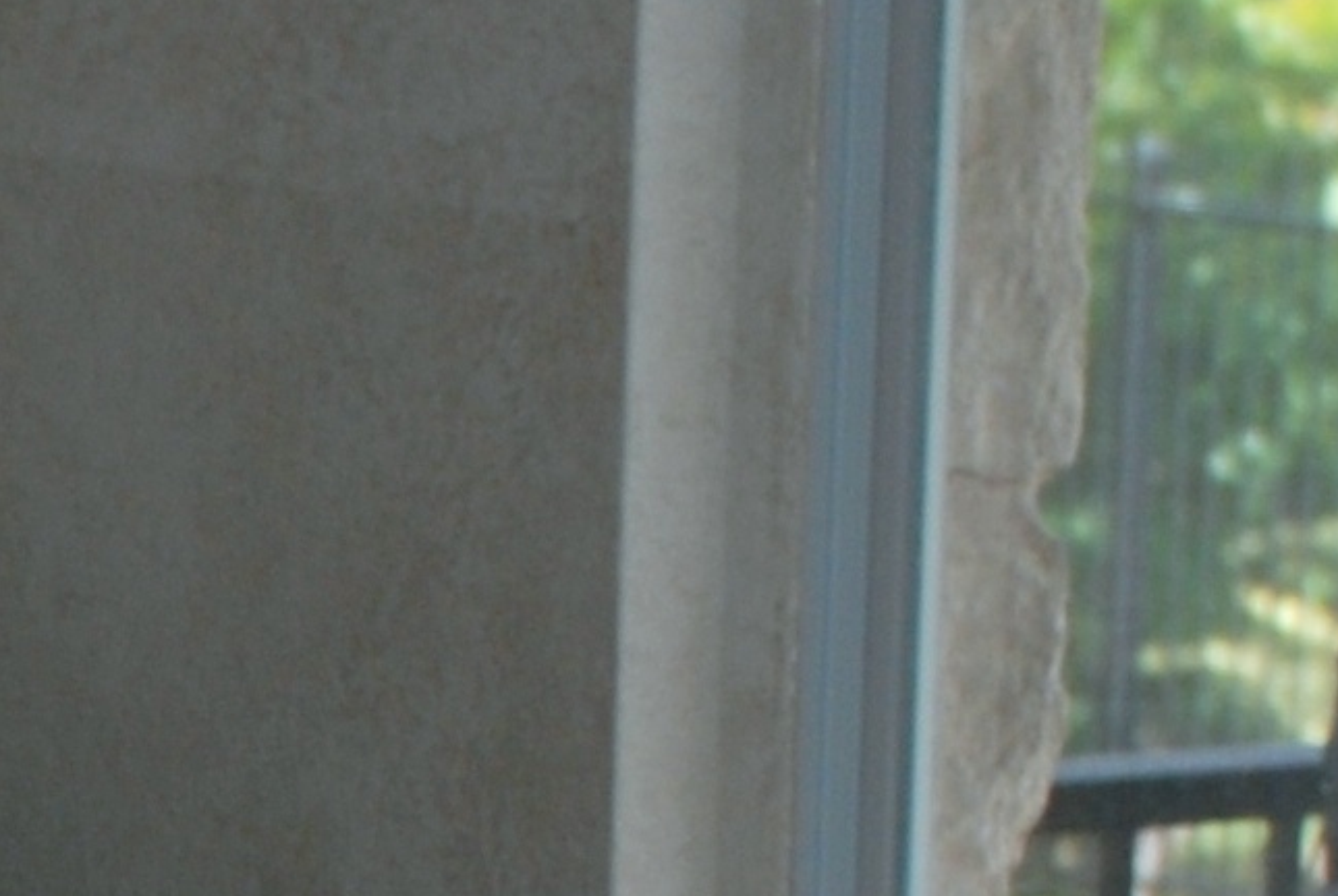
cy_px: 1975
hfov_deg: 6.3
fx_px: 11723
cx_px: -1595
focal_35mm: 315
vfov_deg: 4.3
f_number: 4.5
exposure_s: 1/60
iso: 200
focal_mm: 35
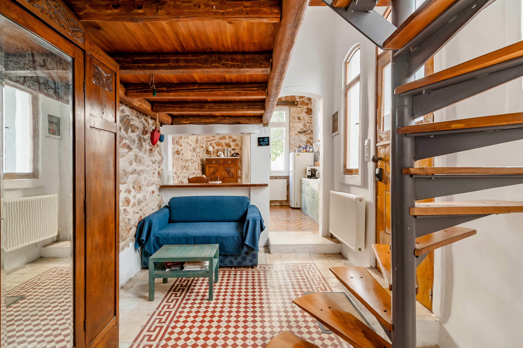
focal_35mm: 17
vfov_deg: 70.4
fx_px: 247
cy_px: 174
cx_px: 262
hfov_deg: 93.3
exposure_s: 1/2
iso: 200
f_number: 8
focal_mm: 17
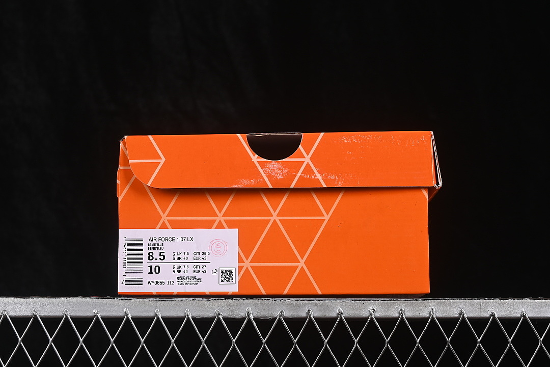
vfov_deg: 18.2
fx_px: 1146
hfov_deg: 27.0
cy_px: 184
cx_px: 275
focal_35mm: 75
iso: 160
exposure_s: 1/80
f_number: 8
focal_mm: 50
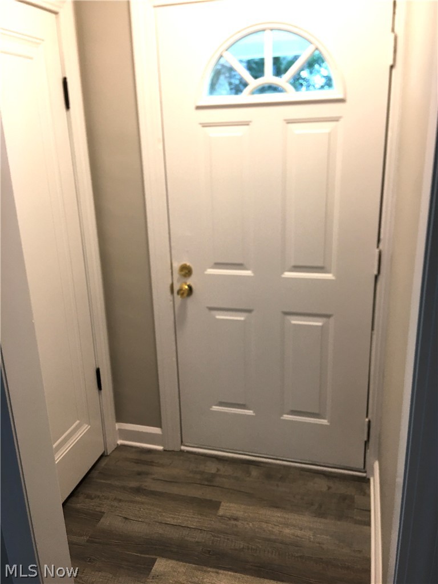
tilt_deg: -16.8
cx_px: 219
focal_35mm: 29
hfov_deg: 48.2
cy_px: 292
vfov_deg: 61.7
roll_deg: +2.0
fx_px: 489
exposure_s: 1/15
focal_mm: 4.15
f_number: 2.2
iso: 25
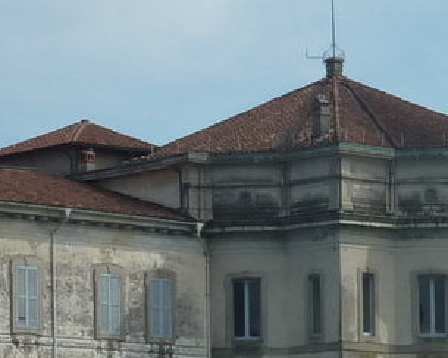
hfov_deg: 7.3
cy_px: 324
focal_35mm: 266
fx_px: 3527
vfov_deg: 5.8
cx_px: 213
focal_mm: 8.5
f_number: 5.6
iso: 125
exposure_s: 1/500
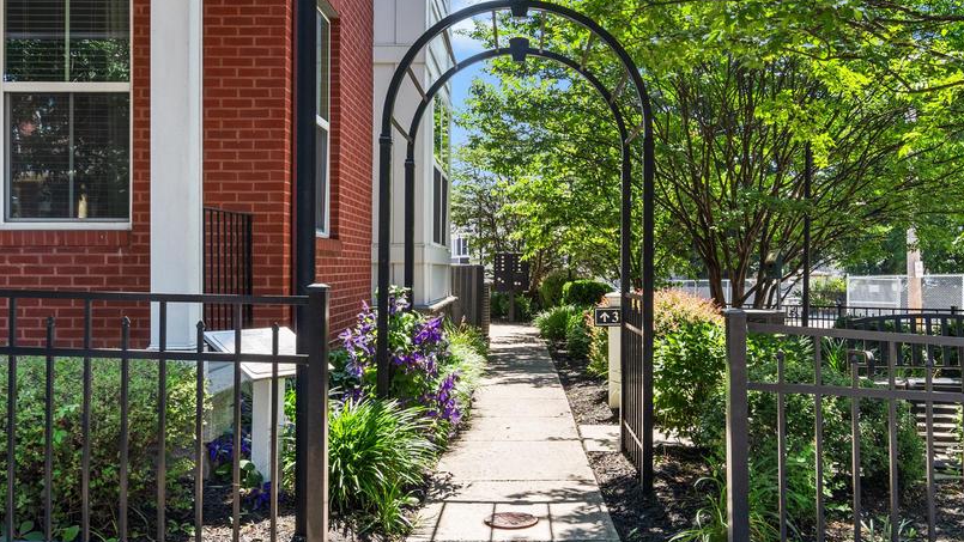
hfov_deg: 60.9
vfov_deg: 36.7
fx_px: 818
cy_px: 266
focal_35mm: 32
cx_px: 529
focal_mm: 16
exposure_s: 1/20
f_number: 9
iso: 250
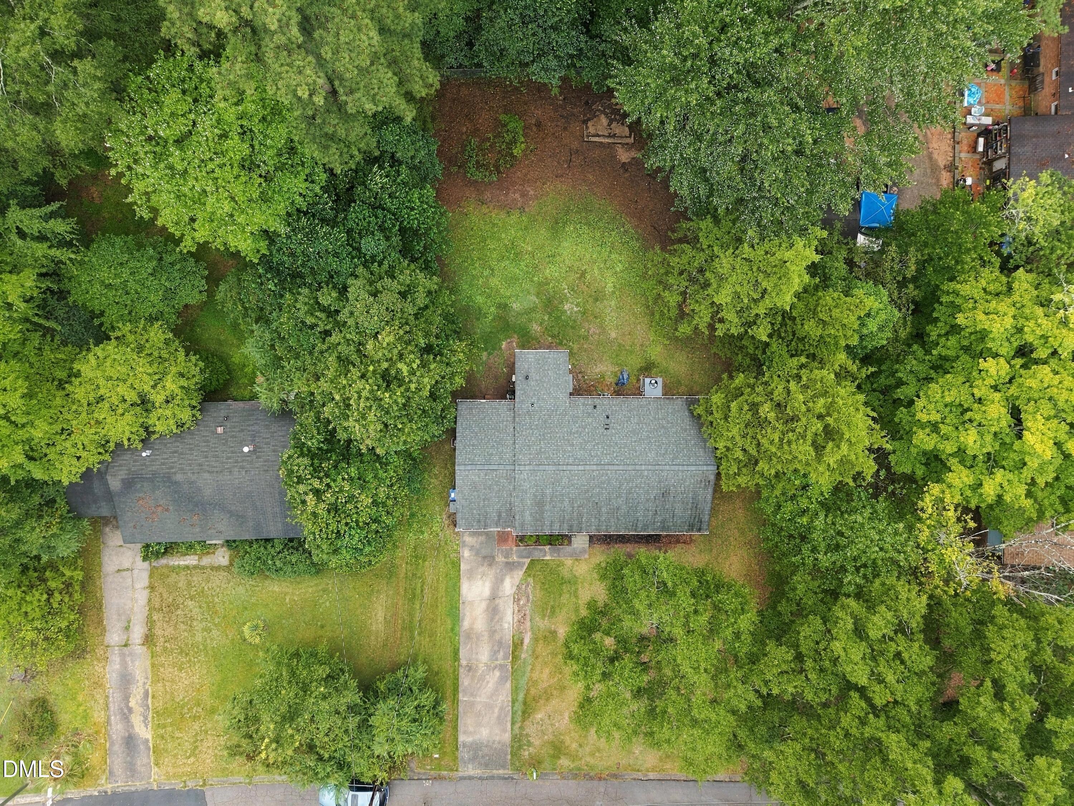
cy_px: 403
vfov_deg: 56.8
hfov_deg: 71.6
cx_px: 537
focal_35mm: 24
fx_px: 745
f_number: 1.8
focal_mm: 8.7
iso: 100
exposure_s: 1/125
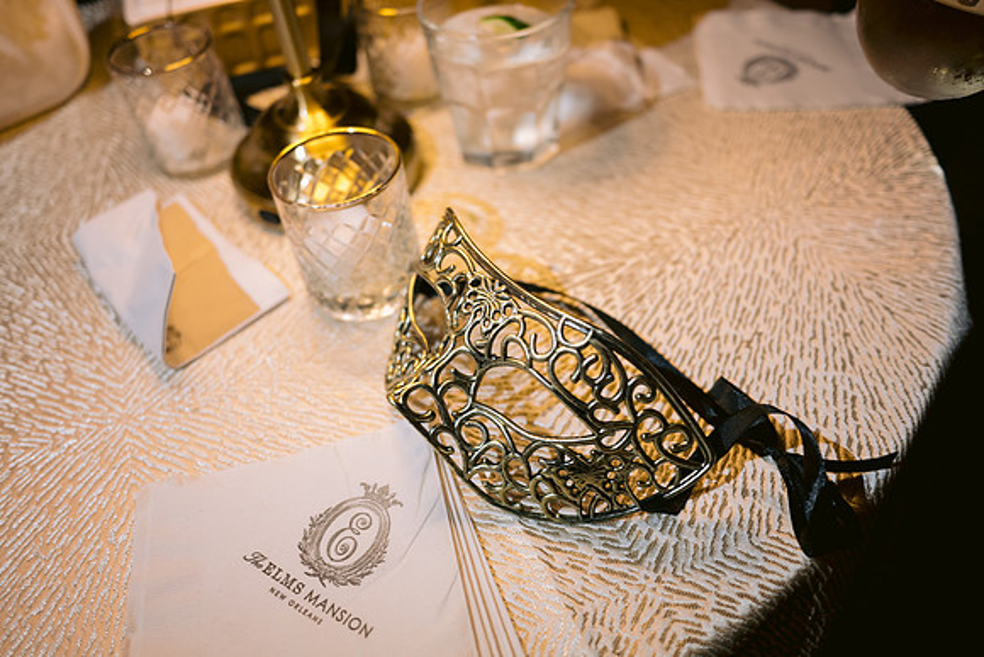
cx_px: 492
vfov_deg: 46.4
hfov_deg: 65.5
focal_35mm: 28
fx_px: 765
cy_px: 328
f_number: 2.8
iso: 800
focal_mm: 28
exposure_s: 1/50
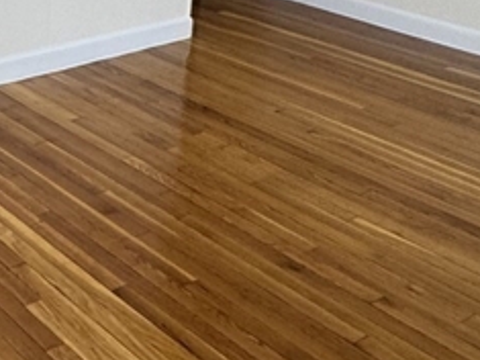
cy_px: 8
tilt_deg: -16.1
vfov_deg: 23.1
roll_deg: +0.3
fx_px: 845
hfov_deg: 27.0
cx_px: -135
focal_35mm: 61
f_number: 2.2
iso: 100
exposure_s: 1/120
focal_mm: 2.22
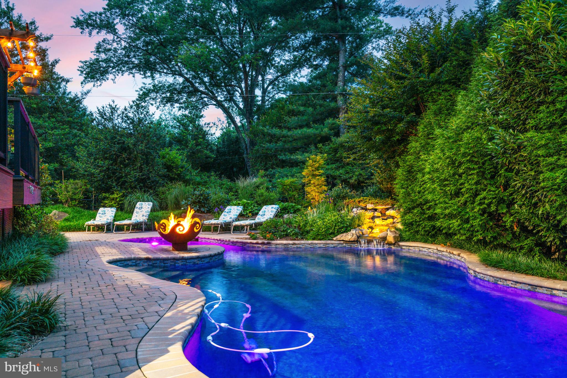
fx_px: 473
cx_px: 284
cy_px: 189
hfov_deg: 61.9
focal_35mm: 30
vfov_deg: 43.6
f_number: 8
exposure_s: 1/3
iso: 500
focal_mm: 30
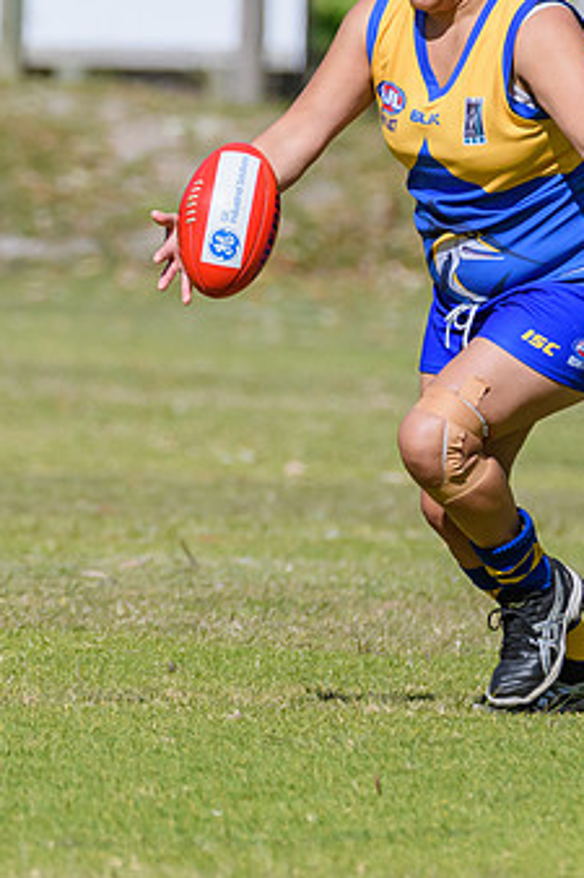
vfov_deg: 1.8
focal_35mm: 1139
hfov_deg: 1.2
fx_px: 27742
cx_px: 208
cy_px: 325
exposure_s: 1/6400
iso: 800
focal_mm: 380
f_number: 8
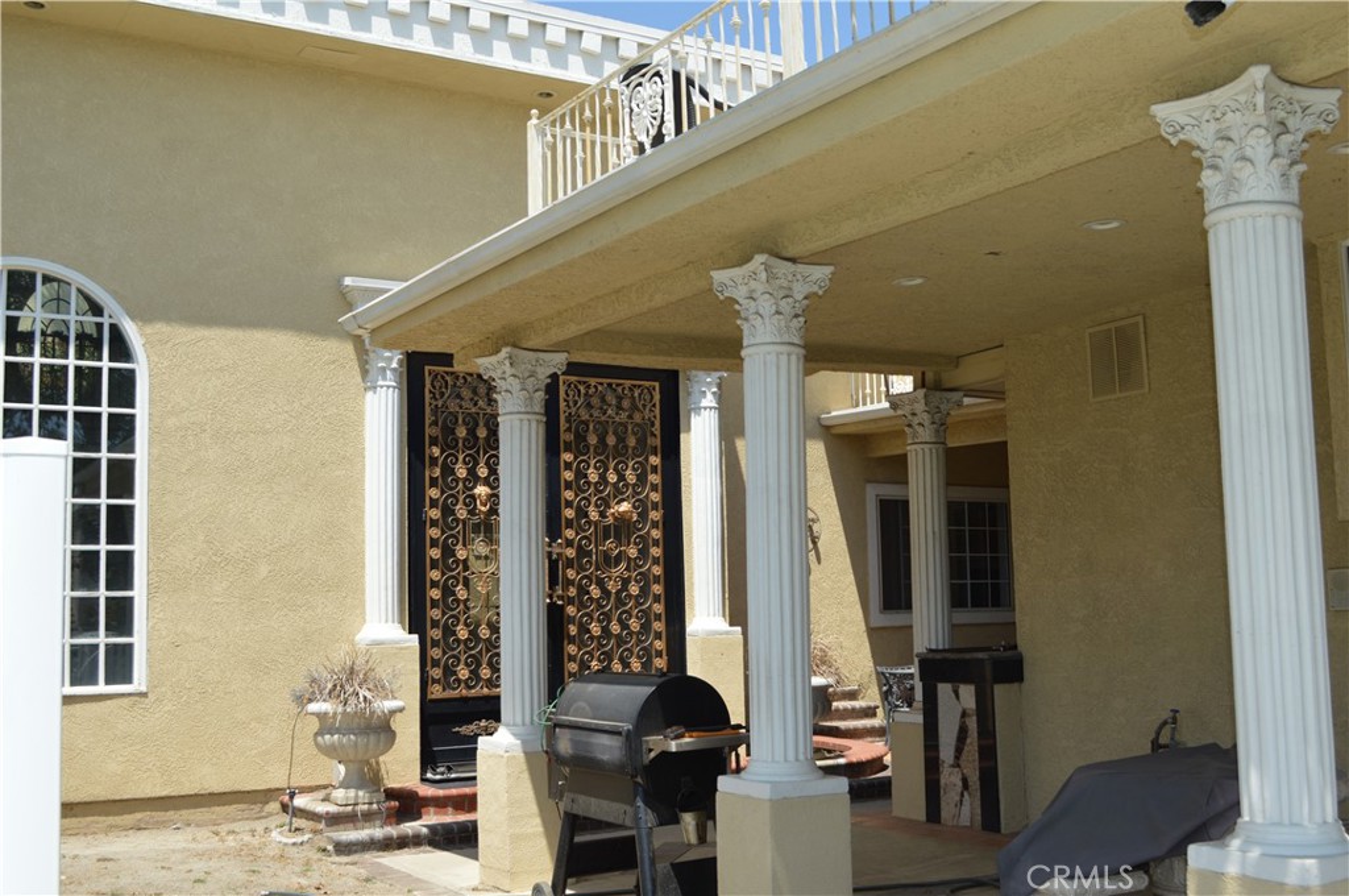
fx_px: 1460
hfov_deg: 49.6
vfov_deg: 34.1
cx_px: 674
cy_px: 448
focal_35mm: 39
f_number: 8
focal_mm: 26
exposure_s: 1/200
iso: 100
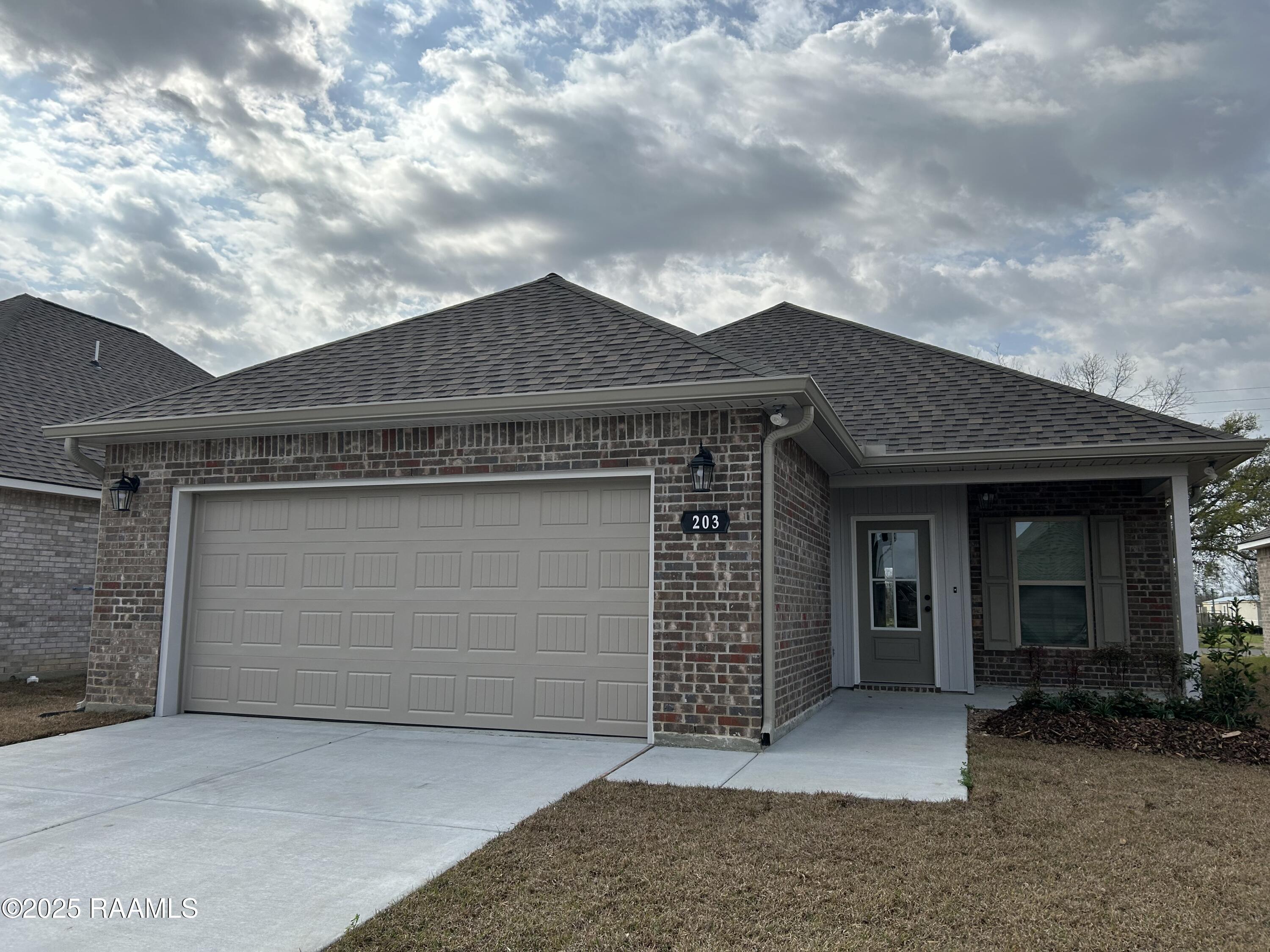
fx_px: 954
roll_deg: -1.1
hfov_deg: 67.3
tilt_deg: +8.8
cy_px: 476
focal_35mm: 26
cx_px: 635
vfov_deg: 53.1
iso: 50
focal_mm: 5.7
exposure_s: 1/6993
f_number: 1.5
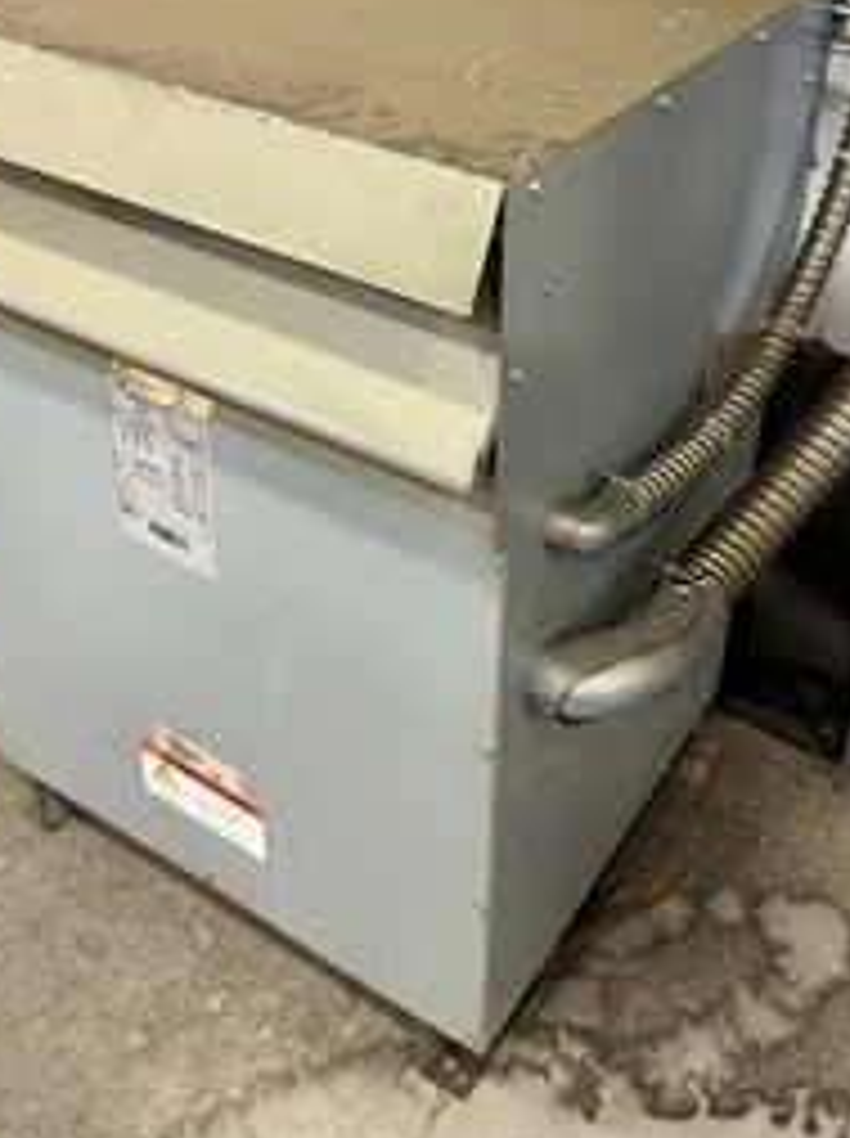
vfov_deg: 48.1
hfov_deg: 37.4
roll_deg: -2.2
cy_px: 369
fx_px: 1247
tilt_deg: -30.1
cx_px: 535
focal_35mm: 38
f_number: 1.78
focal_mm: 6.86
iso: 320
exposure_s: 1/60
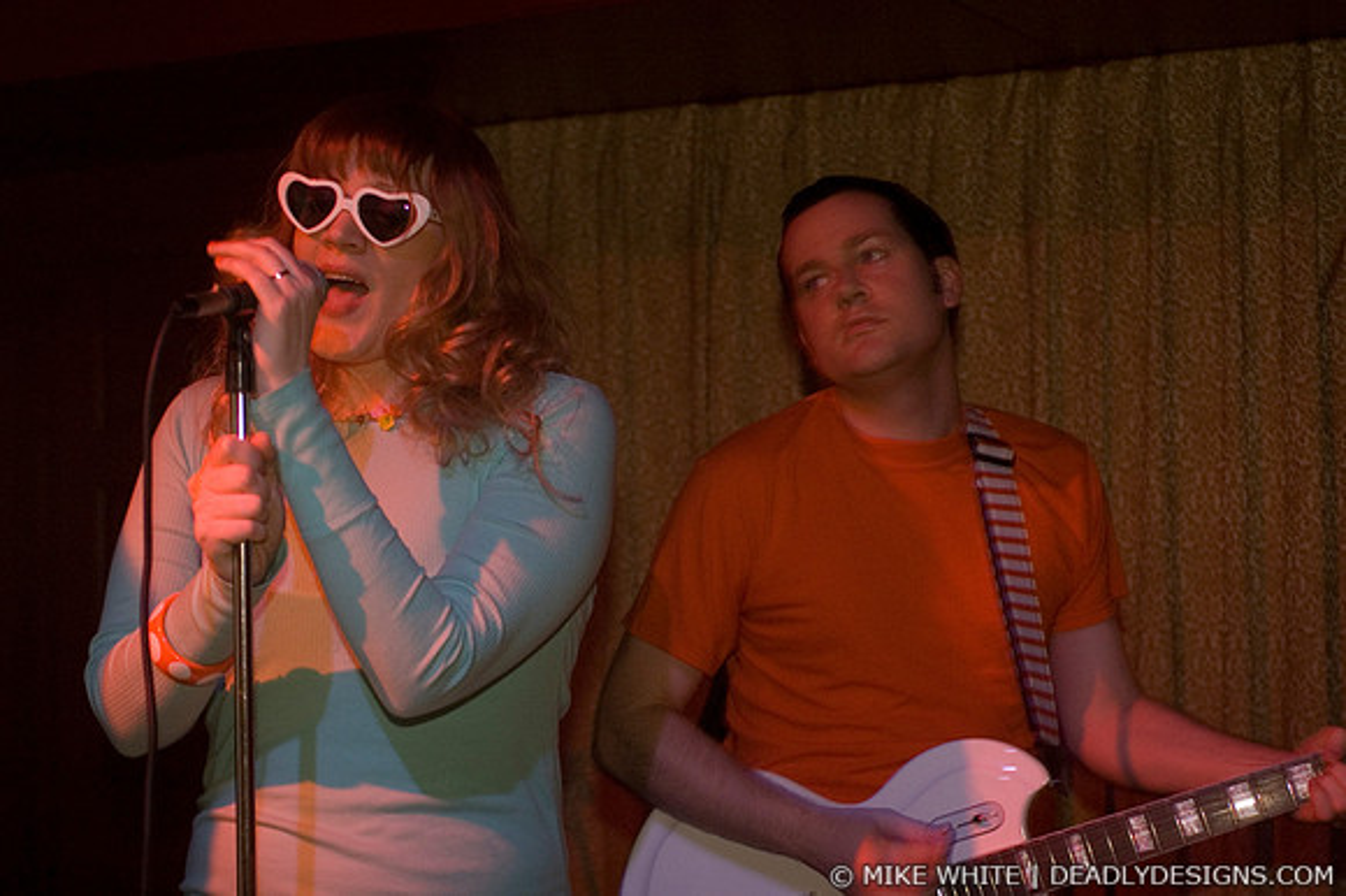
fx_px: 2466
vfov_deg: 20.6
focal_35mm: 66
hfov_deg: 30.5
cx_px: 673
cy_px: 448
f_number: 2.8
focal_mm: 44
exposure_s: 1/30
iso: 800
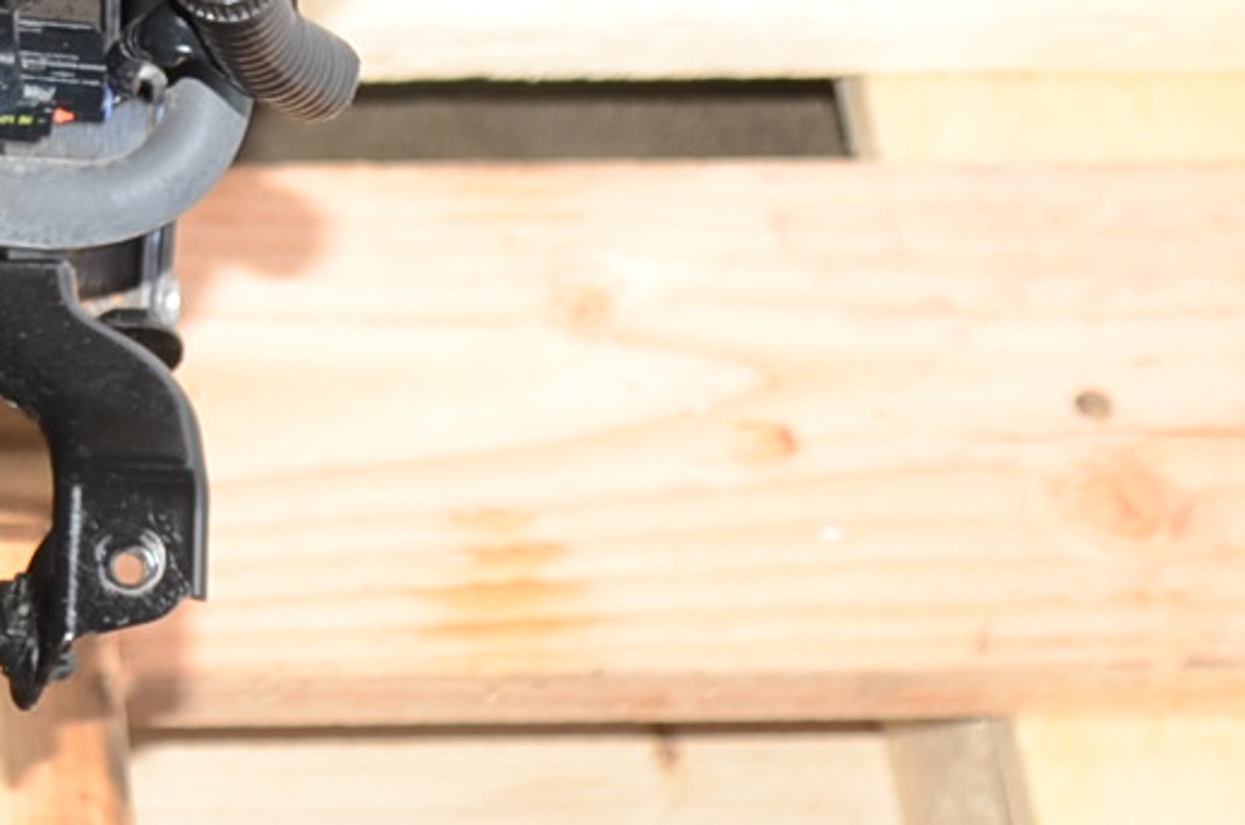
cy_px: -741
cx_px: -938
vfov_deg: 7.7
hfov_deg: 11.3
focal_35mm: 171
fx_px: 5903
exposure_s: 1/60
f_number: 4.5
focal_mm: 24
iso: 100
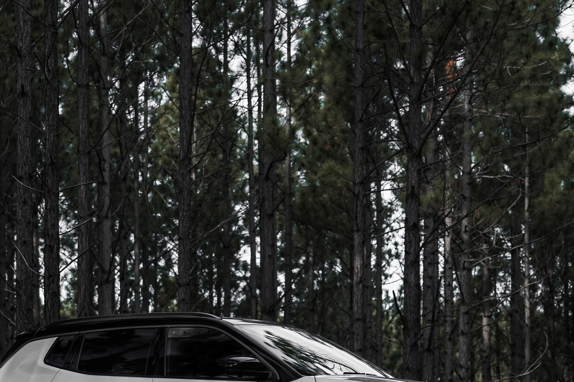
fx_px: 3140
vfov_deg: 6.9
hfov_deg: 10.4
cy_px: 363
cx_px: 254
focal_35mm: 197
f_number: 5.6
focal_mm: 100
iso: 250
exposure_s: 1/125
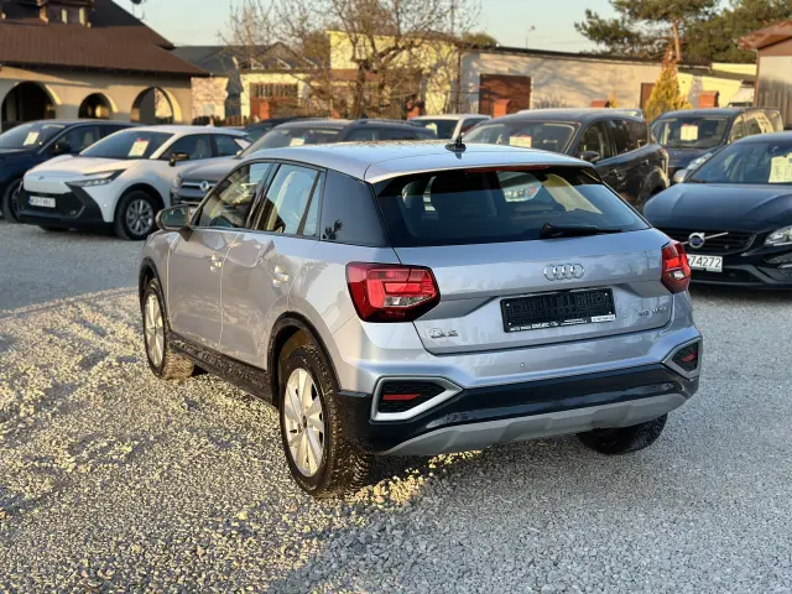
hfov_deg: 39.7
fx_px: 1098
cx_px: 396
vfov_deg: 30.3
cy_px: 297
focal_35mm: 48
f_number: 1.78
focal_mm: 6.86
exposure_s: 1/843
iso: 80
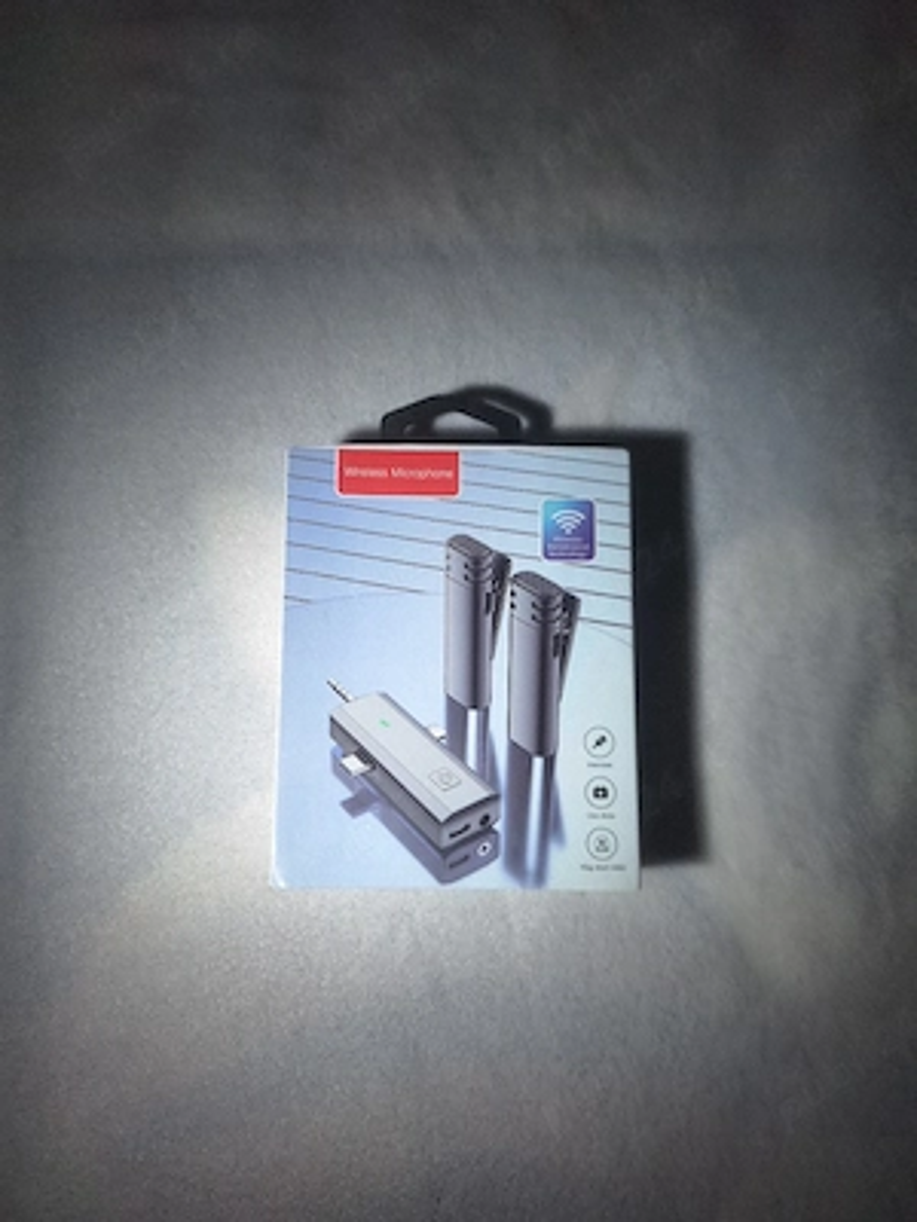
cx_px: 458
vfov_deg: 73.9
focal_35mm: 23
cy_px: 611
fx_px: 812
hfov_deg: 58.9
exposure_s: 1/154
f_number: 1.8
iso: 40
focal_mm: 5.54
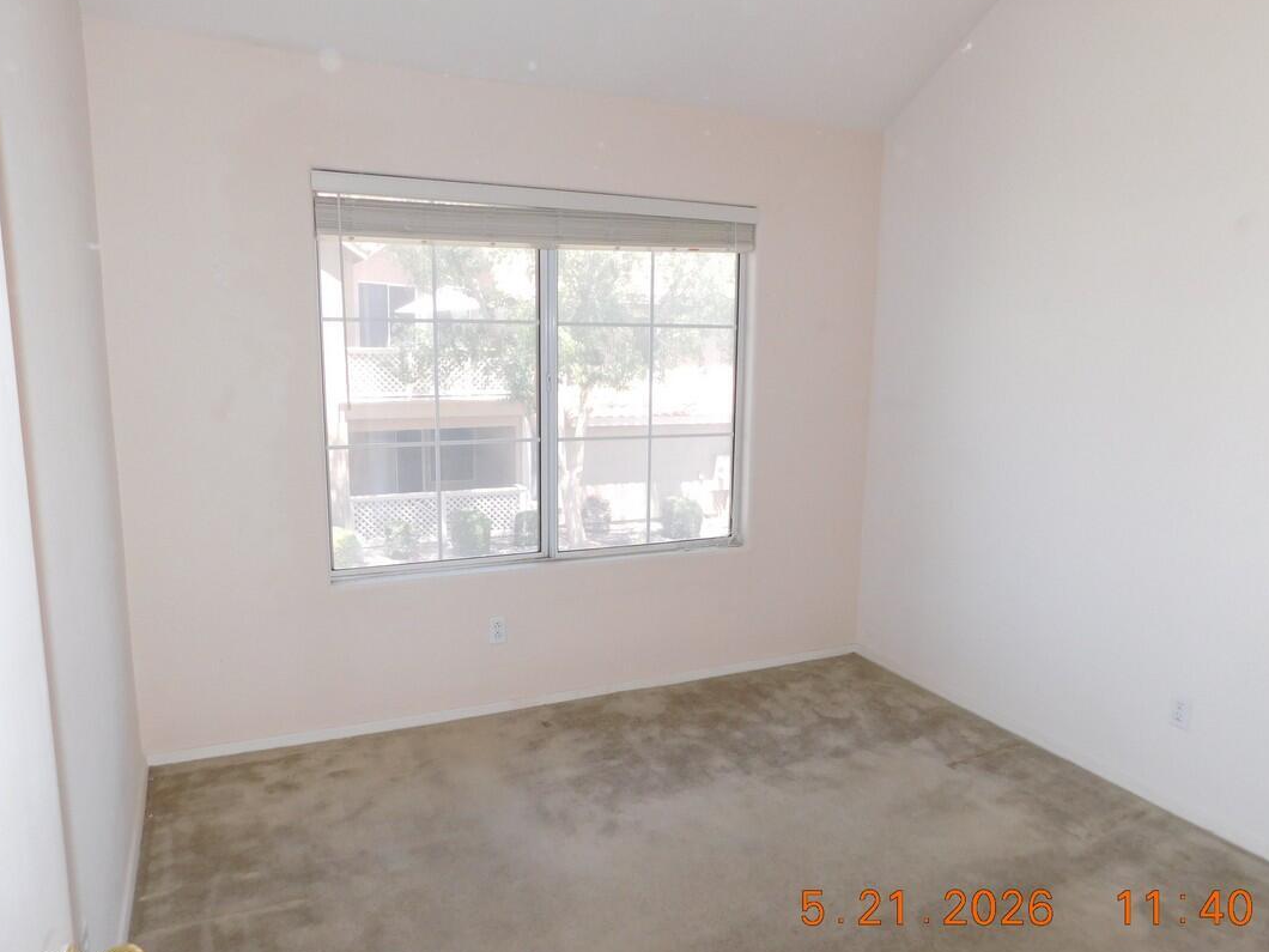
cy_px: 499
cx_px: 651
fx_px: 916
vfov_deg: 54.9
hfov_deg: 69.4
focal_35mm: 25
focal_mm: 4
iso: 125
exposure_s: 1/40
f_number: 3
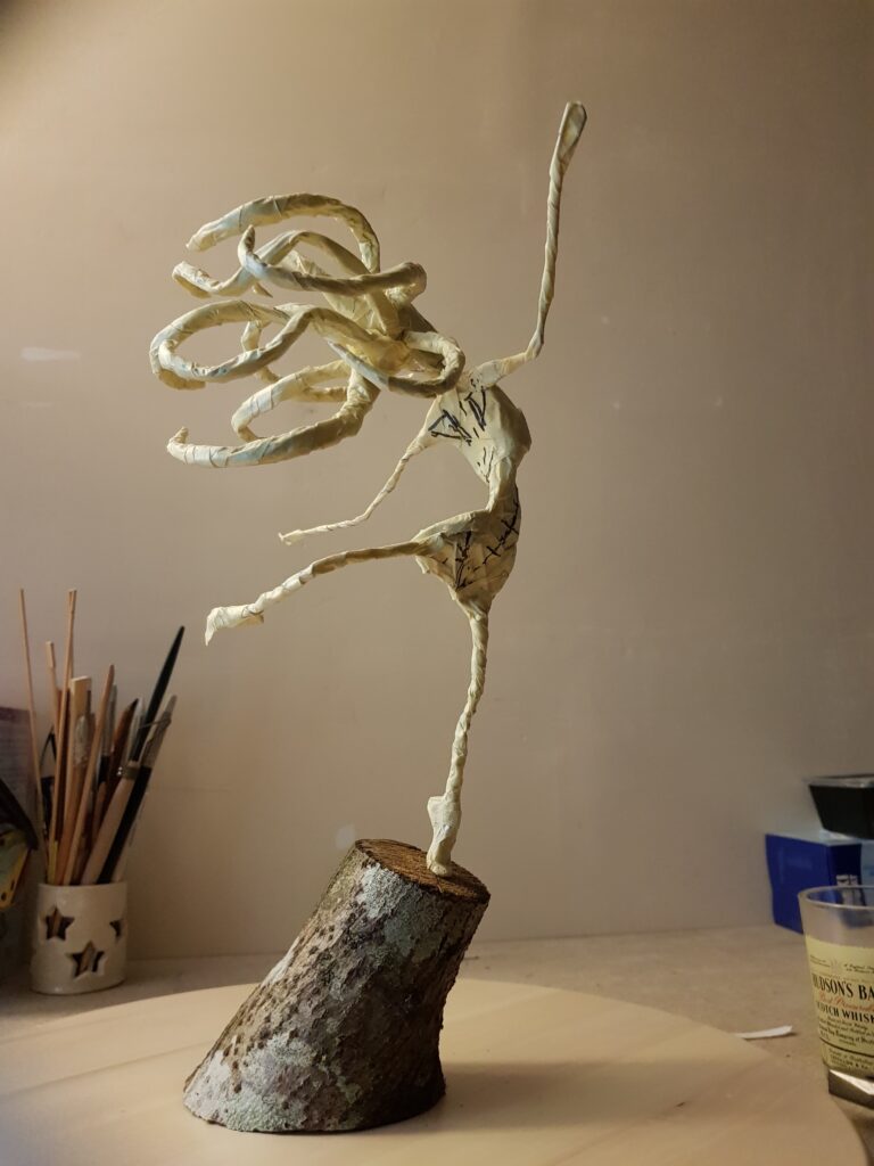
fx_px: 875
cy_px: 583
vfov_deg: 67.3
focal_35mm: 26
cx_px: 437
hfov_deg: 53.1
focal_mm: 4.2
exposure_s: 1/10
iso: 250
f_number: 1.7
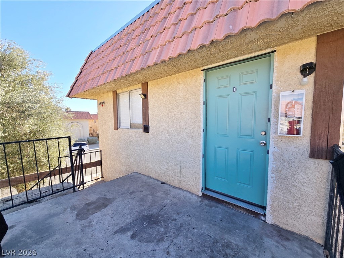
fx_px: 129
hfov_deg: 106.2
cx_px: 172
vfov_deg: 89.9
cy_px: 129
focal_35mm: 13
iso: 50
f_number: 2.2
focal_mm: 2.2
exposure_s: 1/777
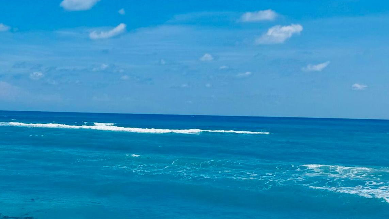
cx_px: 43
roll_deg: -2.1
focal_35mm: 66
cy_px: 134
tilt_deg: -0.4
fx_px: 681
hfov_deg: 30.6
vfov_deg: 18.2
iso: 80
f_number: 1.78
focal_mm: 6.86
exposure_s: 1/12346
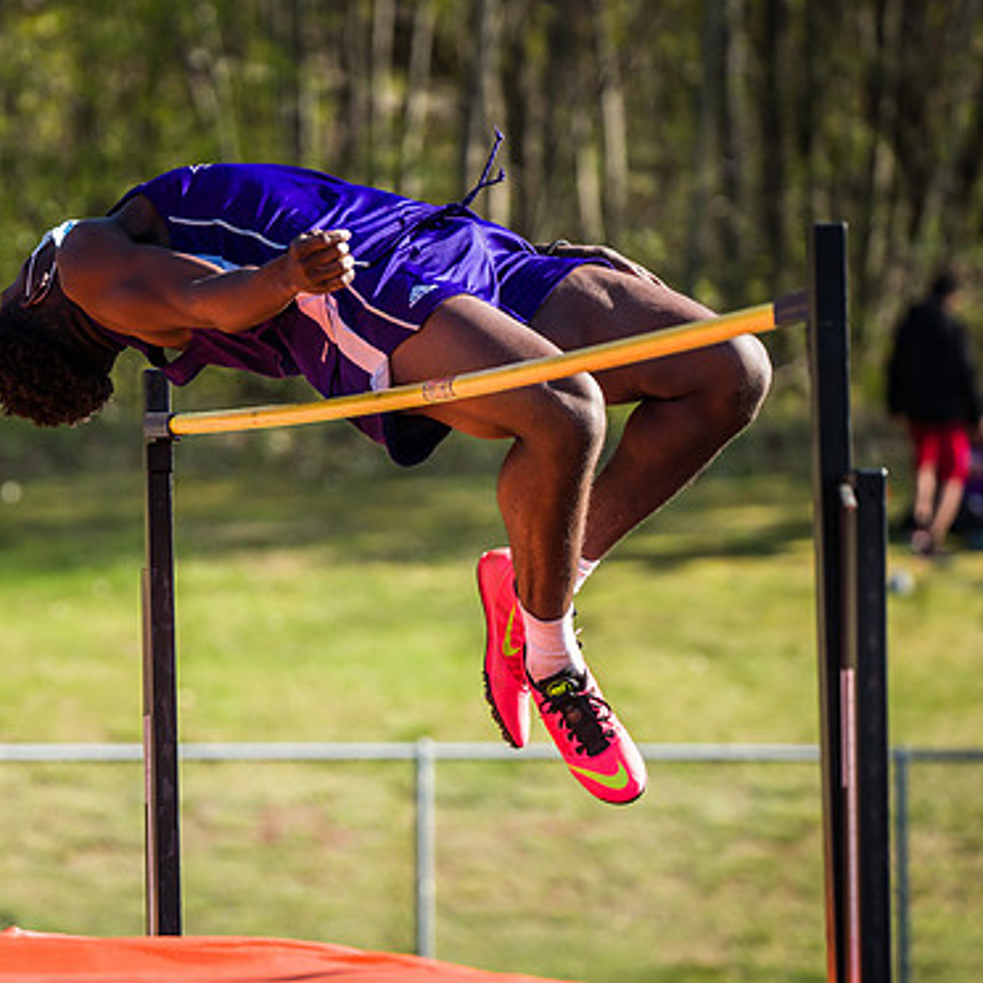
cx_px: 252
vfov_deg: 5.0
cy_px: 524
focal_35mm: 352
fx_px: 11309
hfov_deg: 5.0
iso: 1250
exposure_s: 1/2000
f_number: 5.6
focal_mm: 241
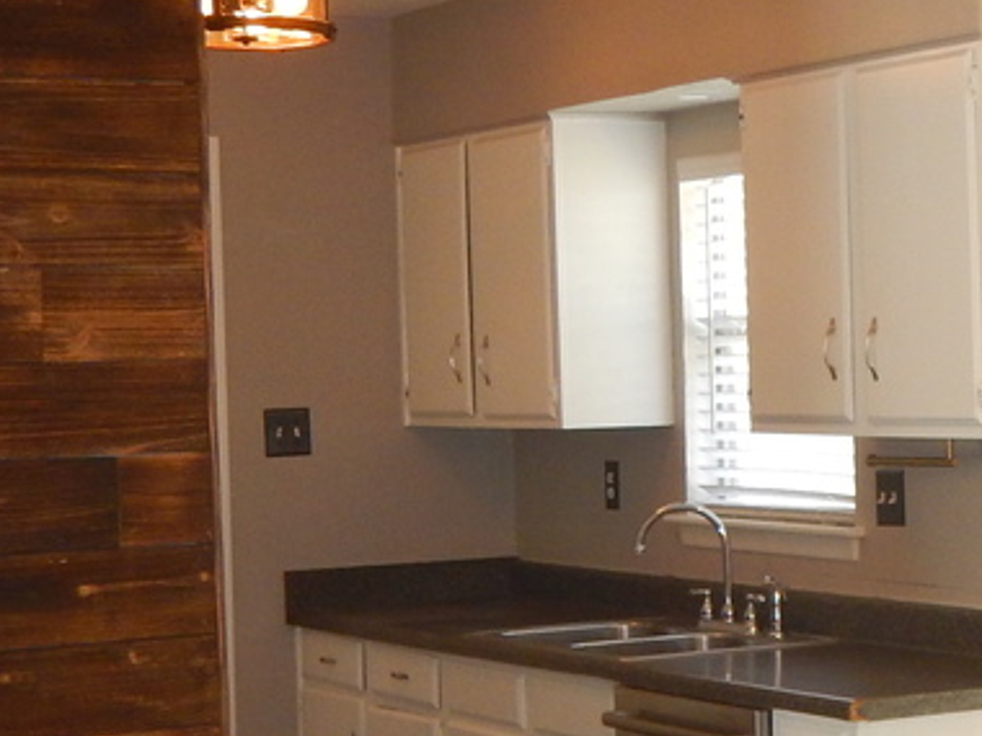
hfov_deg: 20.4
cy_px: 467
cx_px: 1124
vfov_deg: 16.2
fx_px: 2582
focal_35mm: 91
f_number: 2.8
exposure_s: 1/60
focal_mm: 4.3
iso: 180
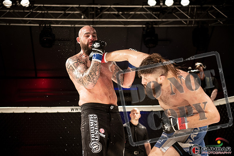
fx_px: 403
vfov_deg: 21.9
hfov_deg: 32.4
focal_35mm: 62
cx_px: 117
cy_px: 78
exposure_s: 1/1000
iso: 1100
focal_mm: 62
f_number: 2.8
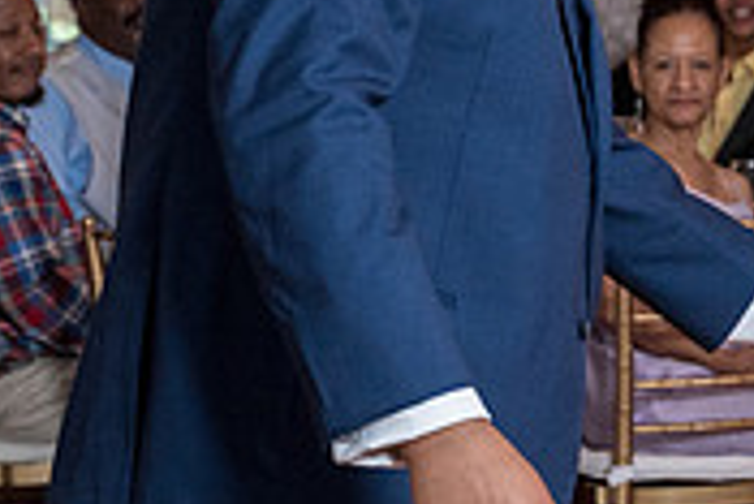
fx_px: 4087
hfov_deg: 10.3
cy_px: -56
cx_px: 1001
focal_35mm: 195
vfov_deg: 7.0
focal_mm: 46
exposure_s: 1/200
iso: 2000
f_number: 4
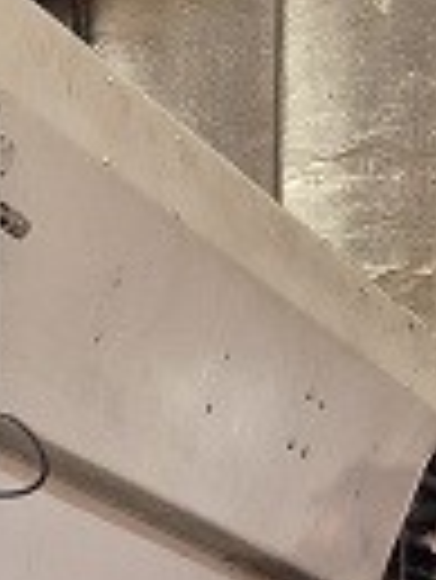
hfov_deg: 10.2
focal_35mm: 143
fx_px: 2398
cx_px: -112
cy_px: 1290
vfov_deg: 11.8
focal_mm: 5.4
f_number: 1.8
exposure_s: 1/120
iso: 500
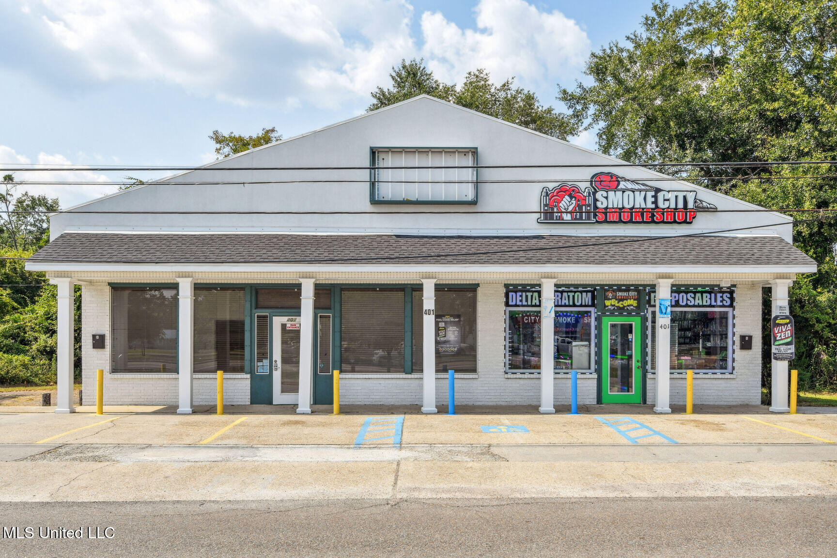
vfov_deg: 45.0
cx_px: 418
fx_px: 674
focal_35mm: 29
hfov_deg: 63.7
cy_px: 279
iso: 400
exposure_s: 1/1000
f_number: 11
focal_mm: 29
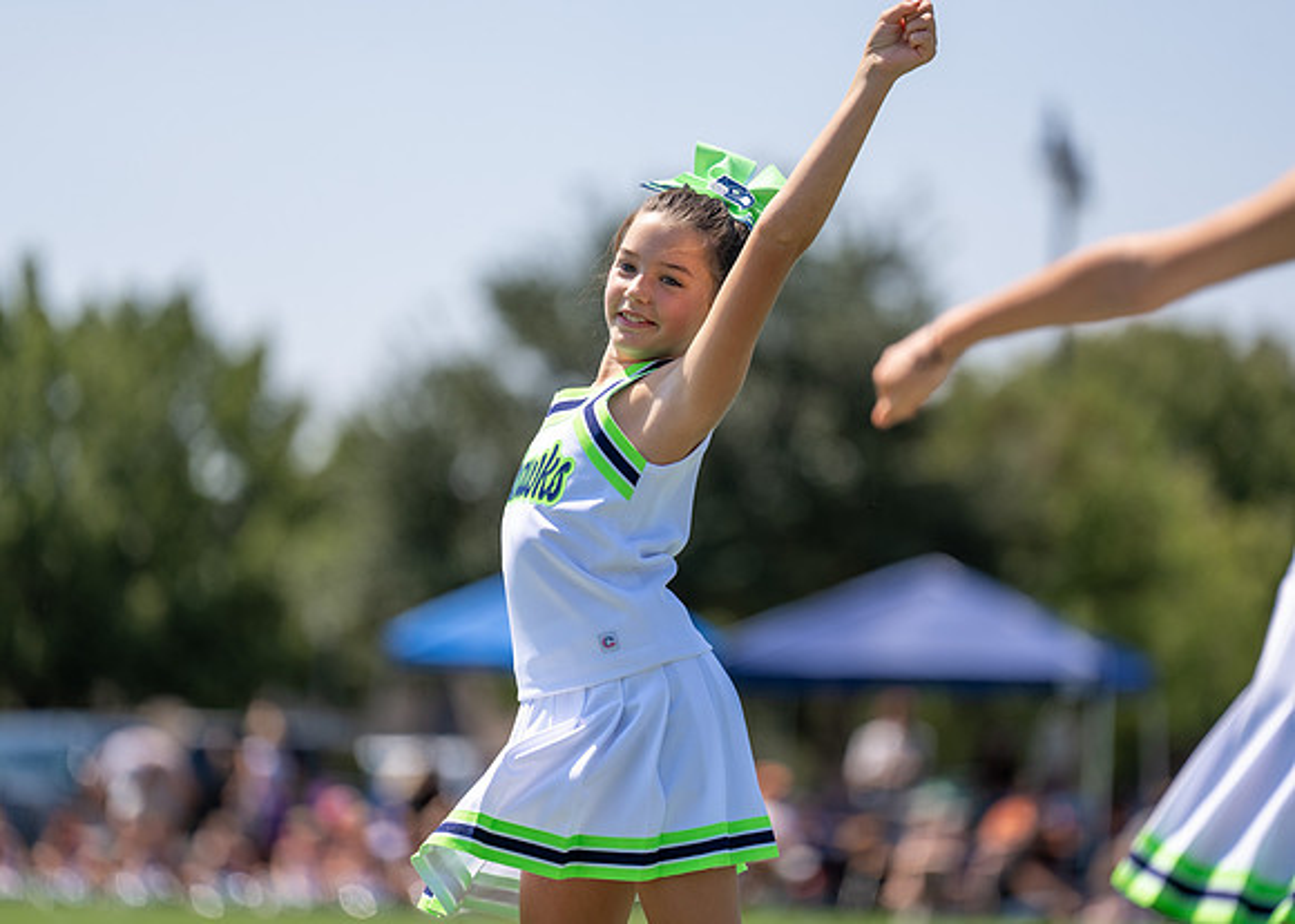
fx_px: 7426
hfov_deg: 10.0
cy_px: 462
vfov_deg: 7.1
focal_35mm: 202
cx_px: 648
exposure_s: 1/1600
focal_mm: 191
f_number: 2.8
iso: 100
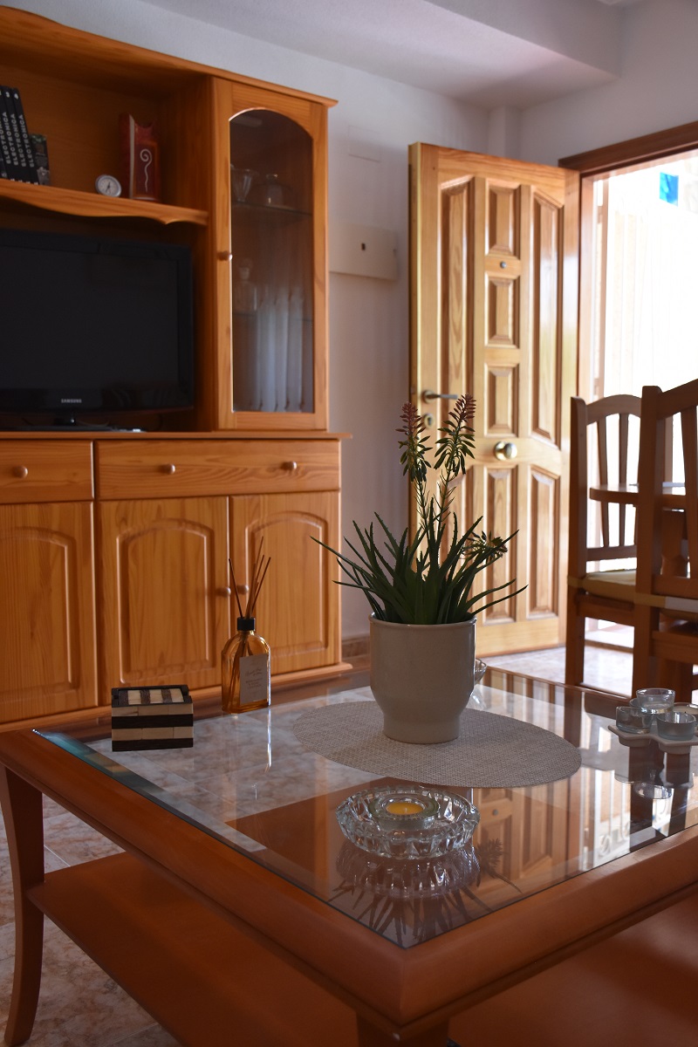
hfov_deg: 38.4
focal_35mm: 34
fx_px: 1003
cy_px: 524
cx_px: 349
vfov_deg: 55.1
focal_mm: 23
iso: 800
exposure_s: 1/125
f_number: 5.6
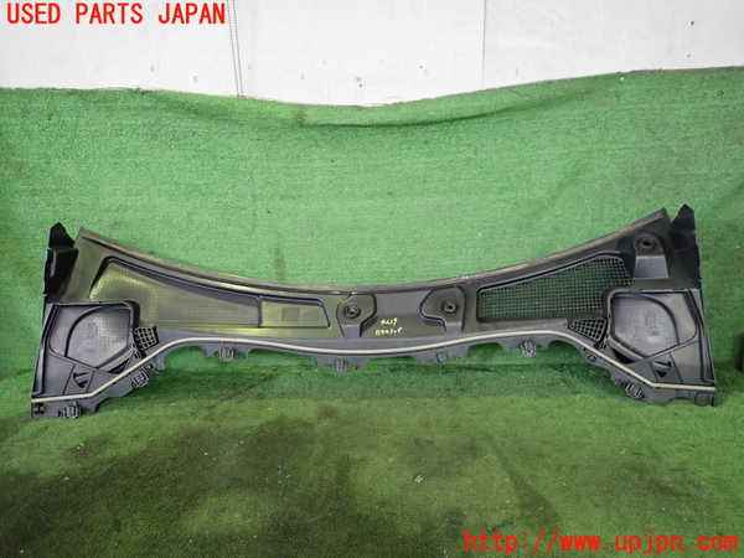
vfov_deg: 54.9
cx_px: 372
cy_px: 279
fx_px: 537
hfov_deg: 69.4
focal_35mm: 25
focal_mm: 4.5
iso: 400
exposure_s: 1/30
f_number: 2
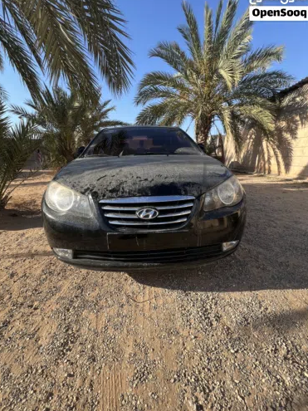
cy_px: 209
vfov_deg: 102.1
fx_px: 166
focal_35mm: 14
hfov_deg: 85.6
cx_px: 147
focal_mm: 1.57
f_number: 1.8
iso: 32
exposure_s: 1/447
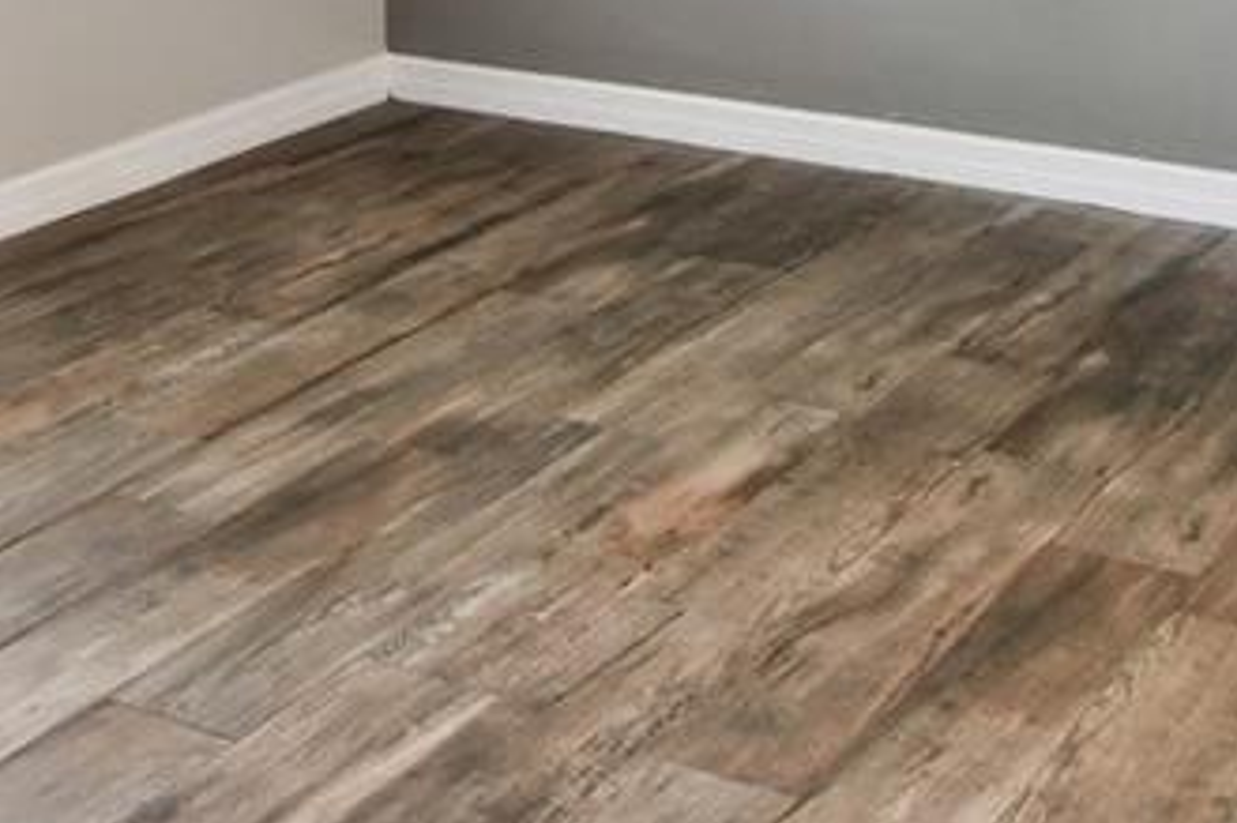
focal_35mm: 73
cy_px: -688
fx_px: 2507
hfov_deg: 27.1
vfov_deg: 15.7
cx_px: 237
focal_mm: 10
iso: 100
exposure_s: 1/3.33
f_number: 7.1
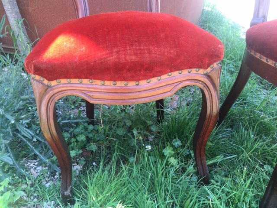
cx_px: 138
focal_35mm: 29
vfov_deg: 48.2
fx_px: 232
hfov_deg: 61.7
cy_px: 104
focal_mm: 4.15
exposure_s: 1/100
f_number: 2.2
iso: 40
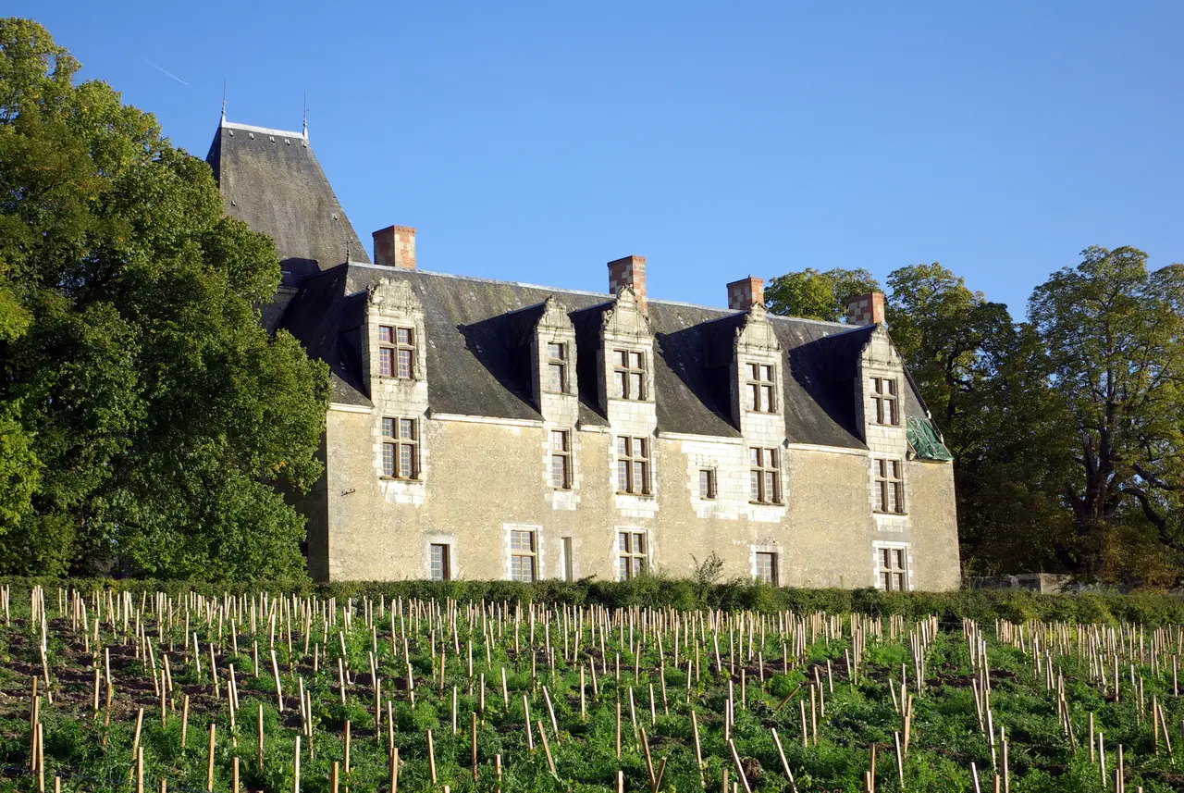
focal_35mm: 82
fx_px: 2717
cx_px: 592
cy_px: 396
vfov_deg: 16.6
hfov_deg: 24.6
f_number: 8
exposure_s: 1/180
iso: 100
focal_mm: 55
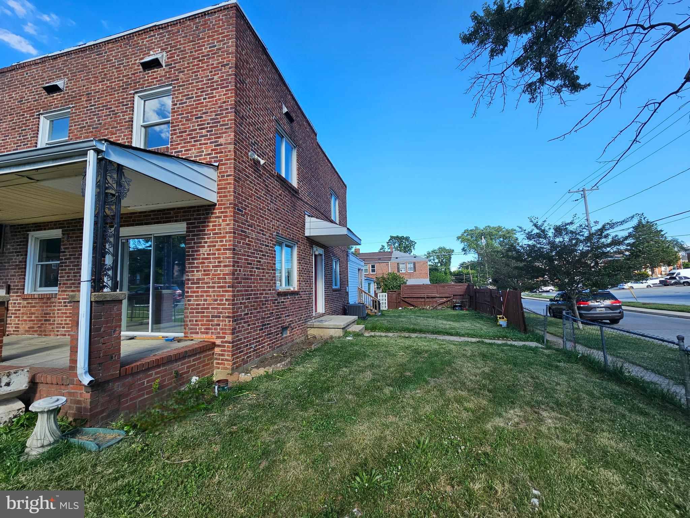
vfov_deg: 89.9
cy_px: 259
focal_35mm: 13
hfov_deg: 106.2
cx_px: 345
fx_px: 259
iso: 50
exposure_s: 1/909
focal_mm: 2.2
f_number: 2.2
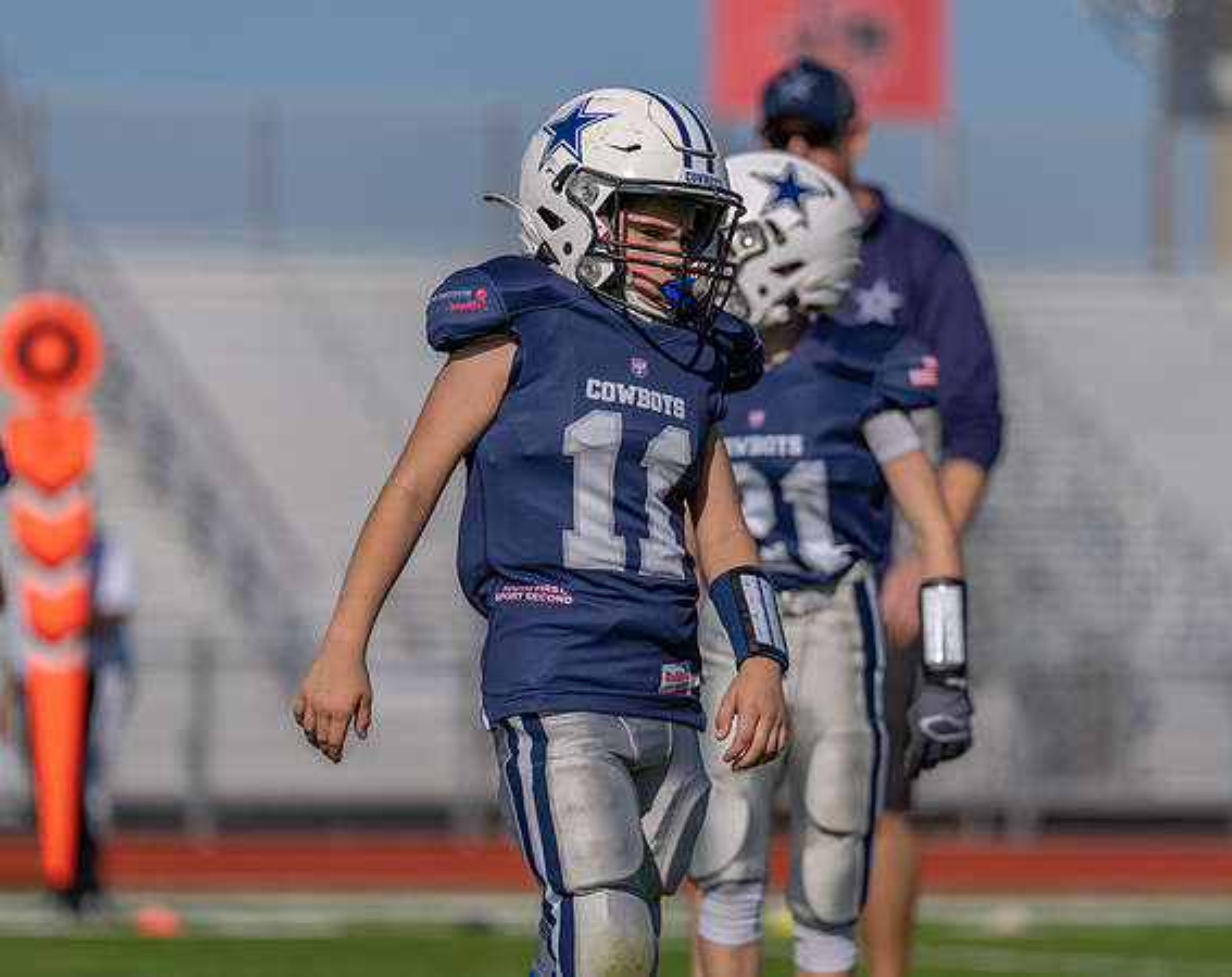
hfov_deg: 7.3
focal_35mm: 266
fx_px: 9683
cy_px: 415
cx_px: 641
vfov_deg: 5.8
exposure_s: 1/5000
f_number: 3.2
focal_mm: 200
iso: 160
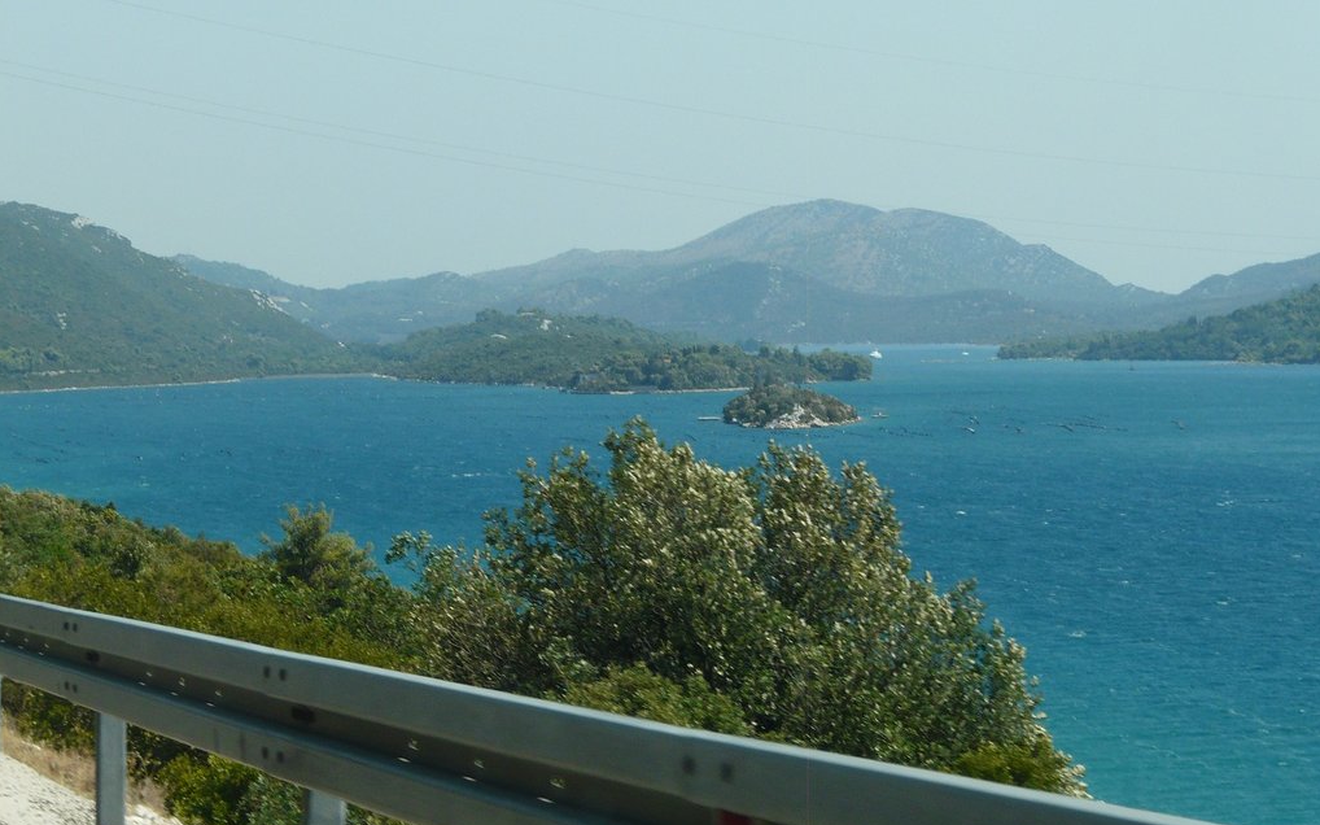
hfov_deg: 16.3
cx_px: 661
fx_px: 4604
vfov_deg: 10.2
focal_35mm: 128
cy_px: 342
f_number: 5.6
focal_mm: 19.7
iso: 100
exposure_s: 1/400
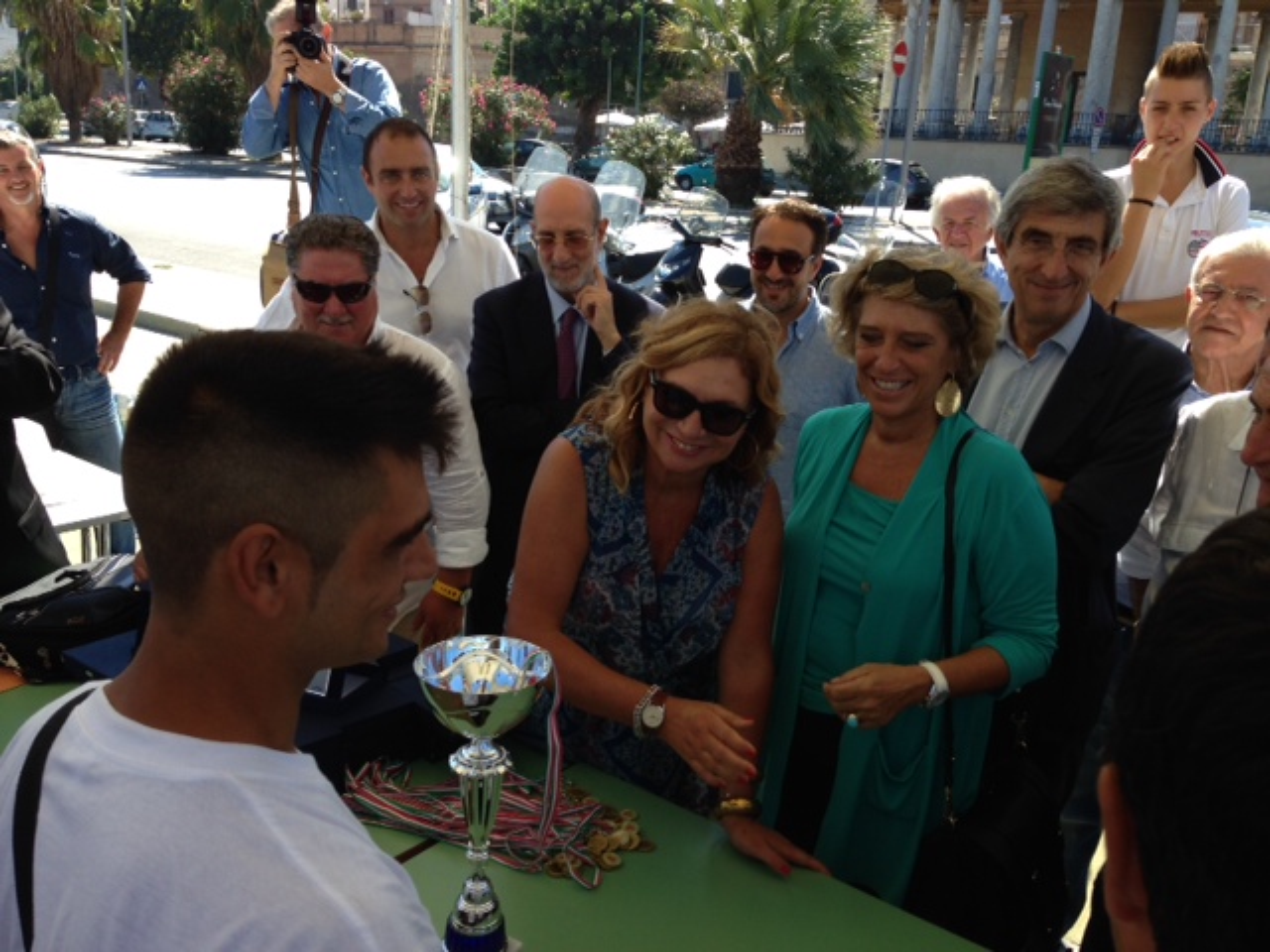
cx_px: 635
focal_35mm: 33
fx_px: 1211
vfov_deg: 42.9
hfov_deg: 55.4
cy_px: 476
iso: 50
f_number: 2.4
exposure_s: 1/495
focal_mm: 4.12
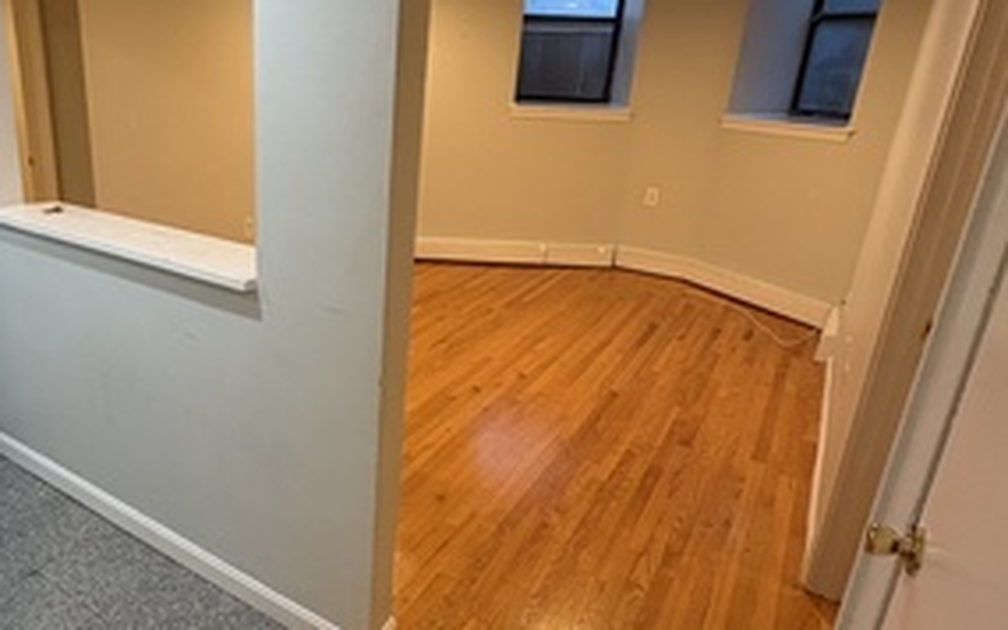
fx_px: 714
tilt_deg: -15.8
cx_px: 355
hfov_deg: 68.9
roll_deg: +0.7
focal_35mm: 26
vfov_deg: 47.6
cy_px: 304
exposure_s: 1/60
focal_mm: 2.22
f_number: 2.2
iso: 250
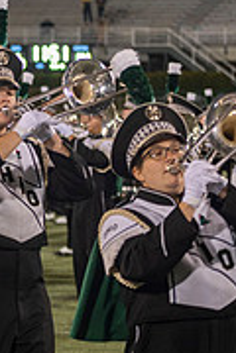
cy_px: 149
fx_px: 2222
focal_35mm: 226
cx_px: -254
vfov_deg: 9.1
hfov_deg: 5.9
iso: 1000
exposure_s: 1/500
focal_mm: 70
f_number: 2.8
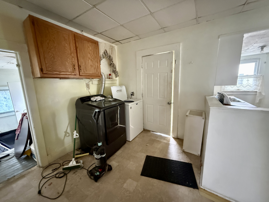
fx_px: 109
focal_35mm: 14
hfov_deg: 102.1
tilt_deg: -8.8
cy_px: 101
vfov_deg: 85.7
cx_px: 134
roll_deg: +3.0
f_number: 2.2
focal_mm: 2.22
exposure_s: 1/42
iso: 1600
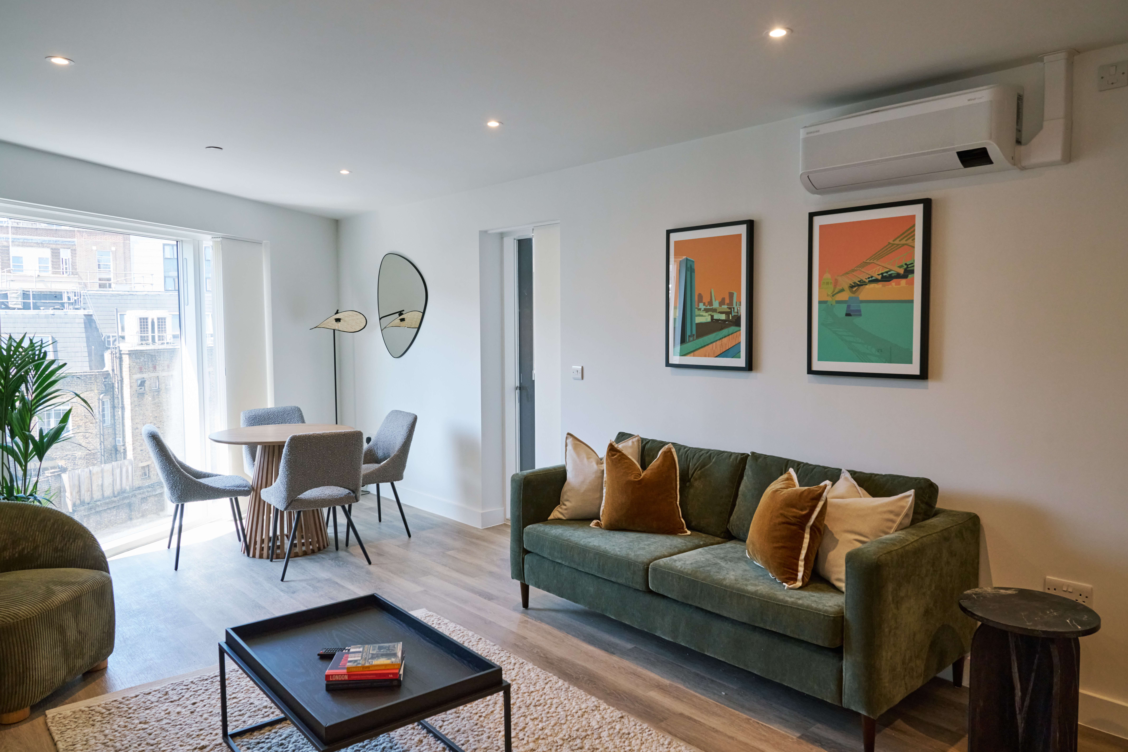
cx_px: 564
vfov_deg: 53.1
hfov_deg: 73.7
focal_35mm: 24
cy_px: 376
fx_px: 752
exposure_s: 1/80
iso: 1600
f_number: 9
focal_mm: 24
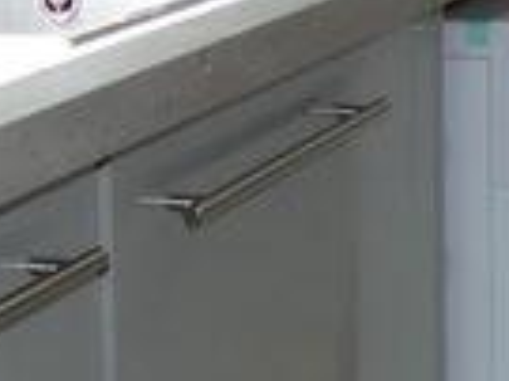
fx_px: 2233
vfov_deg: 9.4
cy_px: -211
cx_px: 543
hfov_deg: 12.8
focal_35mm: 152
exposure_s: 1/160
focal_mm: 3.6
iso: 80
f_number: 2.8
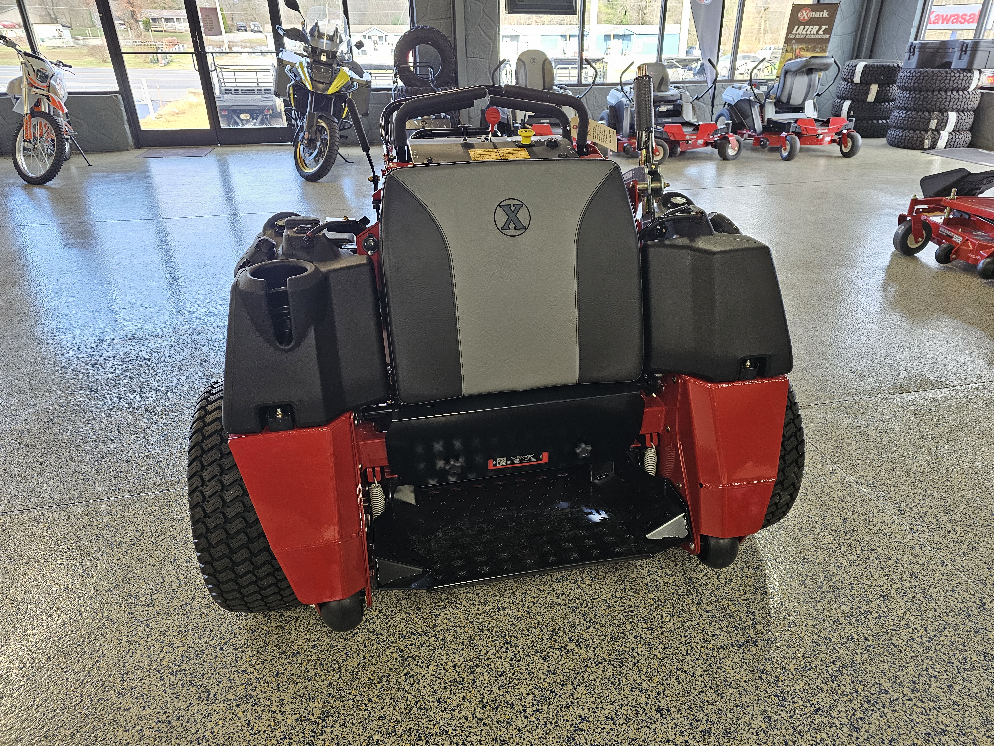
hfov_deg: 73.9
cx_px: 497
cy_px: 373
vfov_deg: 58.9
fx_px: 660
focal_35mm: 23
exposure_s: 1/120
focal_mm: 6.3
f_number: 1.7
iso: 400
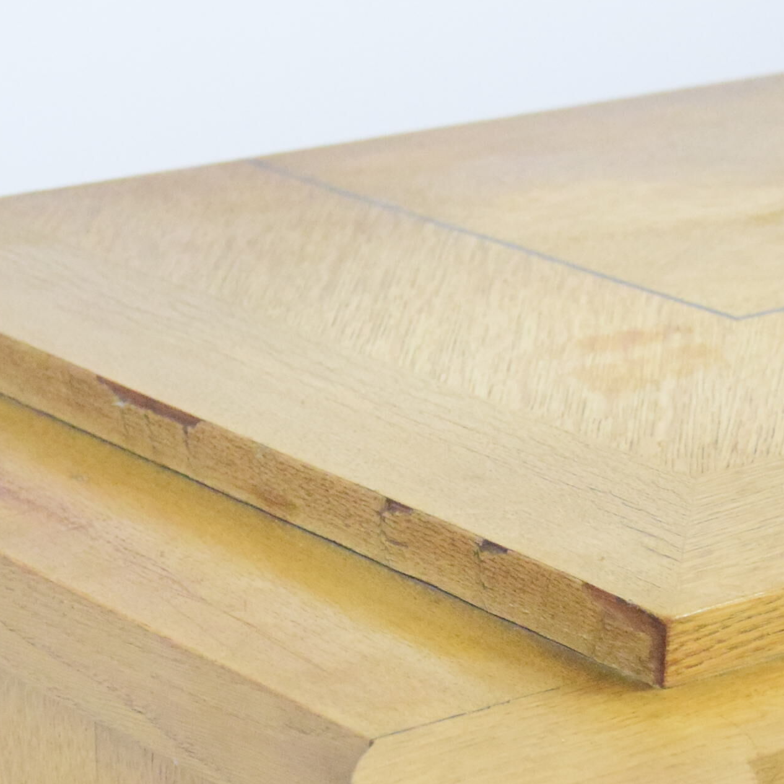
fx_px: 3946
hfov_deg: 11.3
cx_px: 384
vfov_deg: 11.3
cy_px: 629
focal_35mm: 154
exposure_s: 1/60
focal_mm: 34
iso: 5000
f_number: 4.2
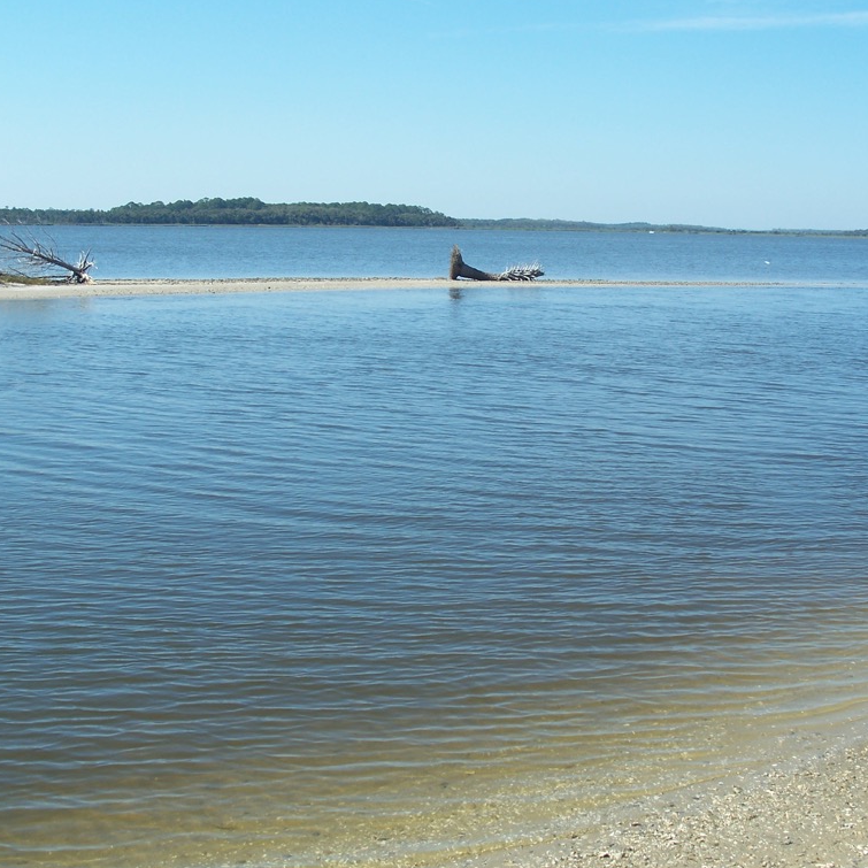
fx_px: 1475
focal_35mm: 52
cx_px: 531
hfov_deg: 32.7
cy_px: 412
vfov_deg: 32.8
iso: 64
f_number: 4
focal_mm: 7.8
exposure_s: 1/400
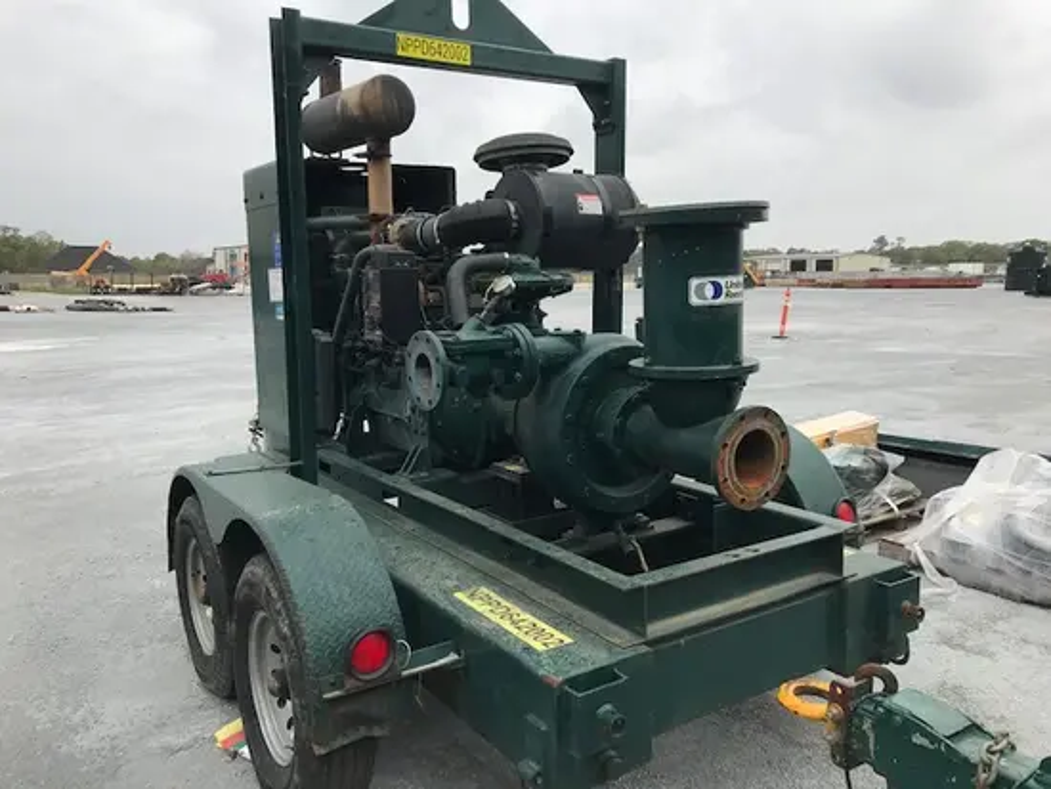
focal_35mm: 28
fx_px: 850
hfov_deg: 63.4
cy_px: 394
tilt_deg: -5.9
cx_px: 526
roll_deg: +0.9
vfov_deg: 49.8
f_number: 1.8
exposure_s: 1/347
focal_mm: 3.99
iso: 20
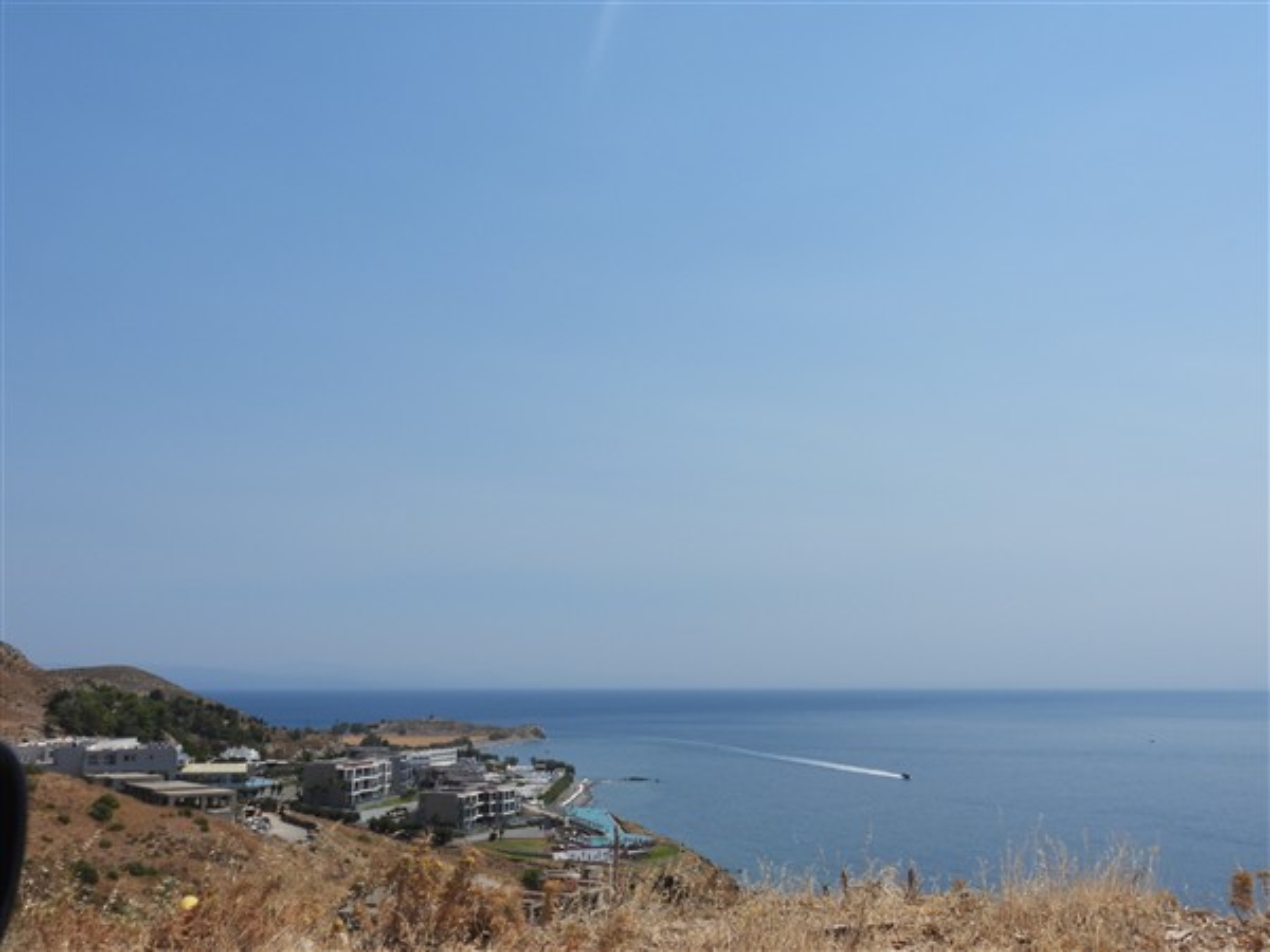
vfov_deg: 40.7
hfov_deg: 52.6
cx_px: 635
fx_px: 1284
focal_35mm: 35
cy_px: 476
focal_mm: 6.2
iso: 100
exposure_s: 1/1600
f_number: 4.5
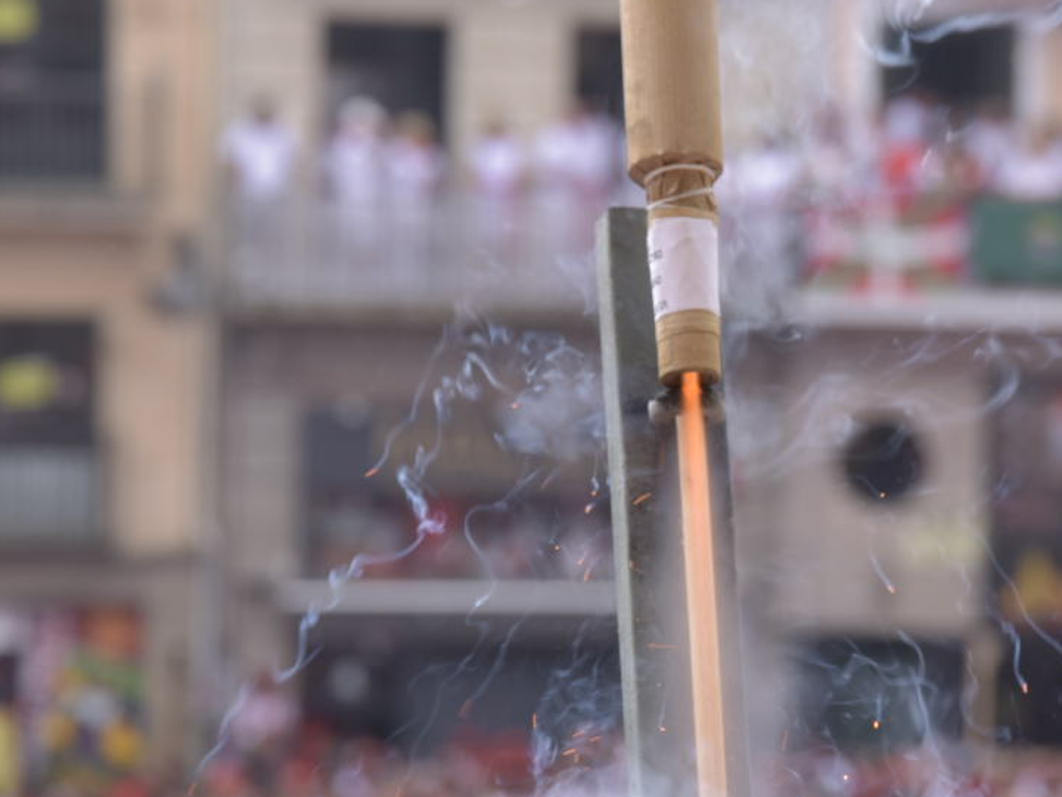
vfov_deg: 6.5
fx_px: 6964
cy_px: 388
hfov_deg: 8.7
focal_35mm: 227
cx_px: 740
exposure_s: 1/160
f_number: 9
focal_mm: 105
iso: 400
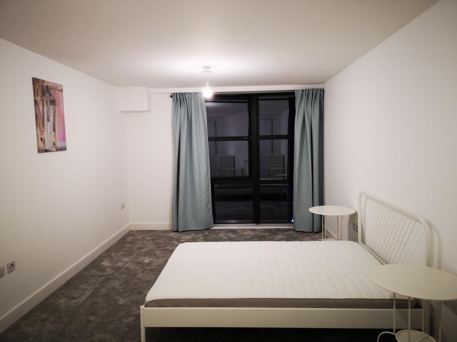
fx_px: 356
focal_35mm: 27
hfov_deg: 65.3
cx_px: 228
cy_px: 171
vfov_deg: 51.4
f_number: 1.8
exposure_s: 1/33.3
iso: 320
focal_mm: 5.58
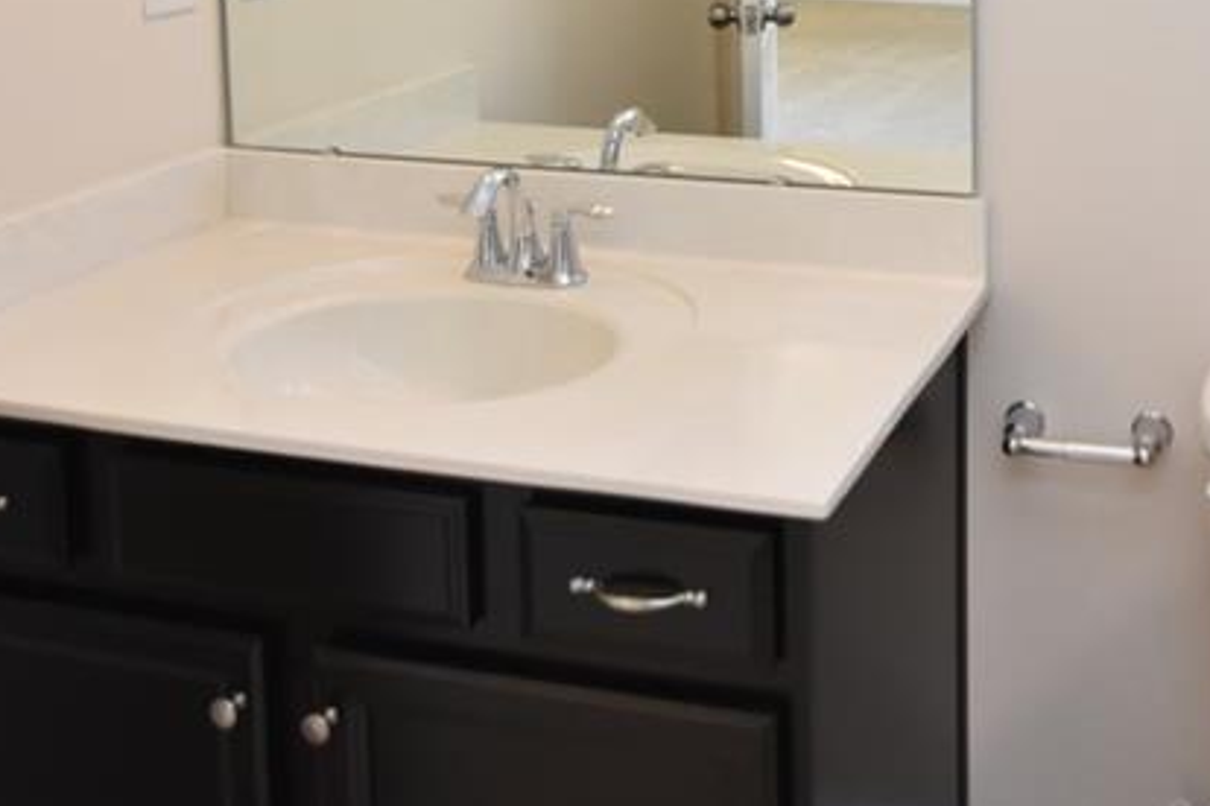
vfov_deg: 28.3
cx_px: 1058
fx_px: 1432
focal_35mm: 43
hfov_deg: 42.5
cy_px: -99
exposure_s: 1/60
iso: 800
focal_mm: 11.5
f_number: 2.8
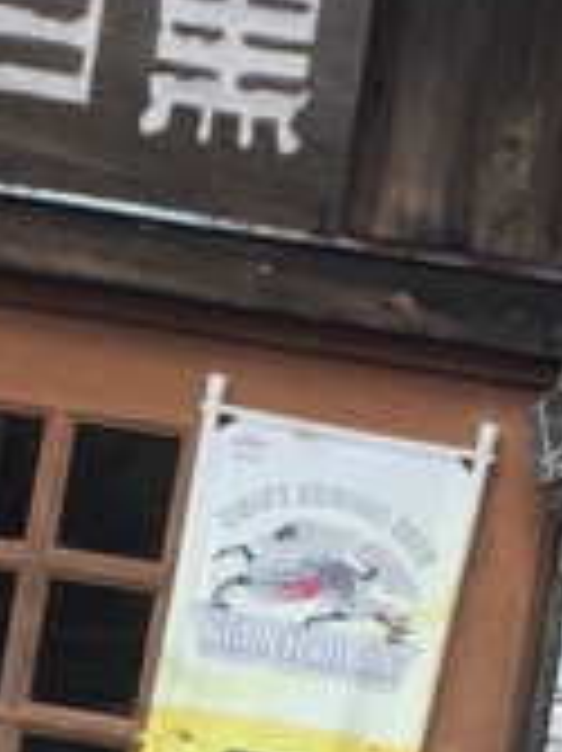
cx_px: 31
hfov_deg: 8.3
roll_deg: -10.7
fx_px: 3858
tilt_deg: +5.7
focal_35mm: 178
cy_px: 946
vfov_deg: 10.9
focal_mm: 4.15
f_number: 2.2
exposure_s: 1/120
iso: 32
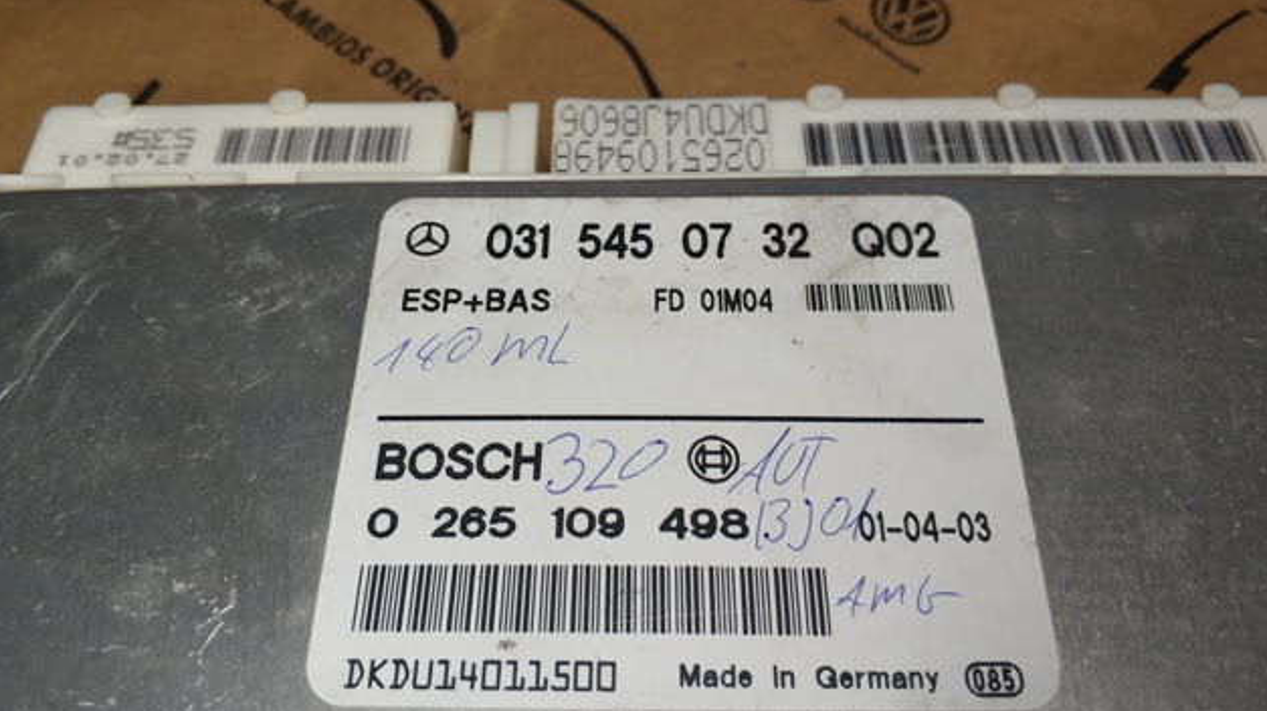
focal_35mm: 30
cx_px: 628
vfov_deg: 38.9
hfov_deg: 64.3
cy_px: 331
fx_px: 1007
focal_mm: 3.82
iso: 175
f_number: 1.8
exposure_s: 1/50
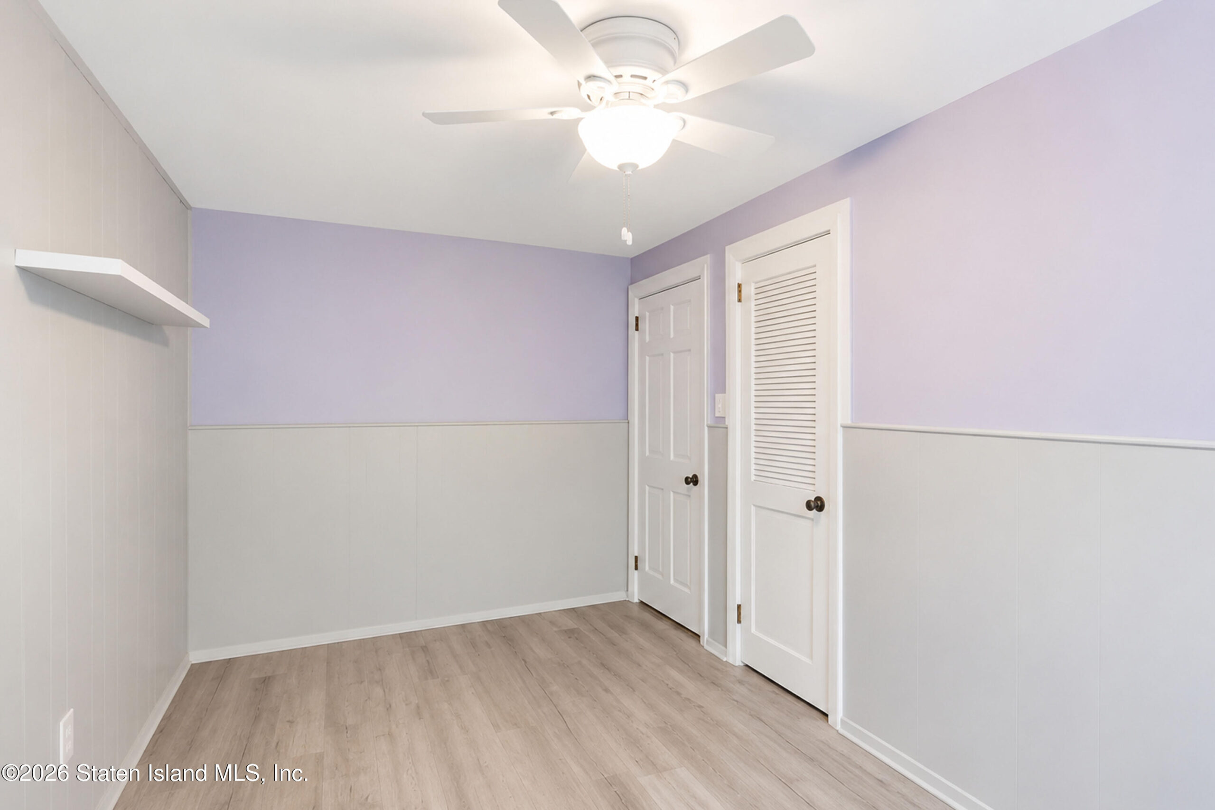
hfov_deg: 100.4
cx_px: 608
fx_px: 506
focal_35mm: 15
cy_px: 405
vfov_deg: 77.3
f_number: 6.4
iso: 2000
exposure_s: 1/80
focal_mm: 10
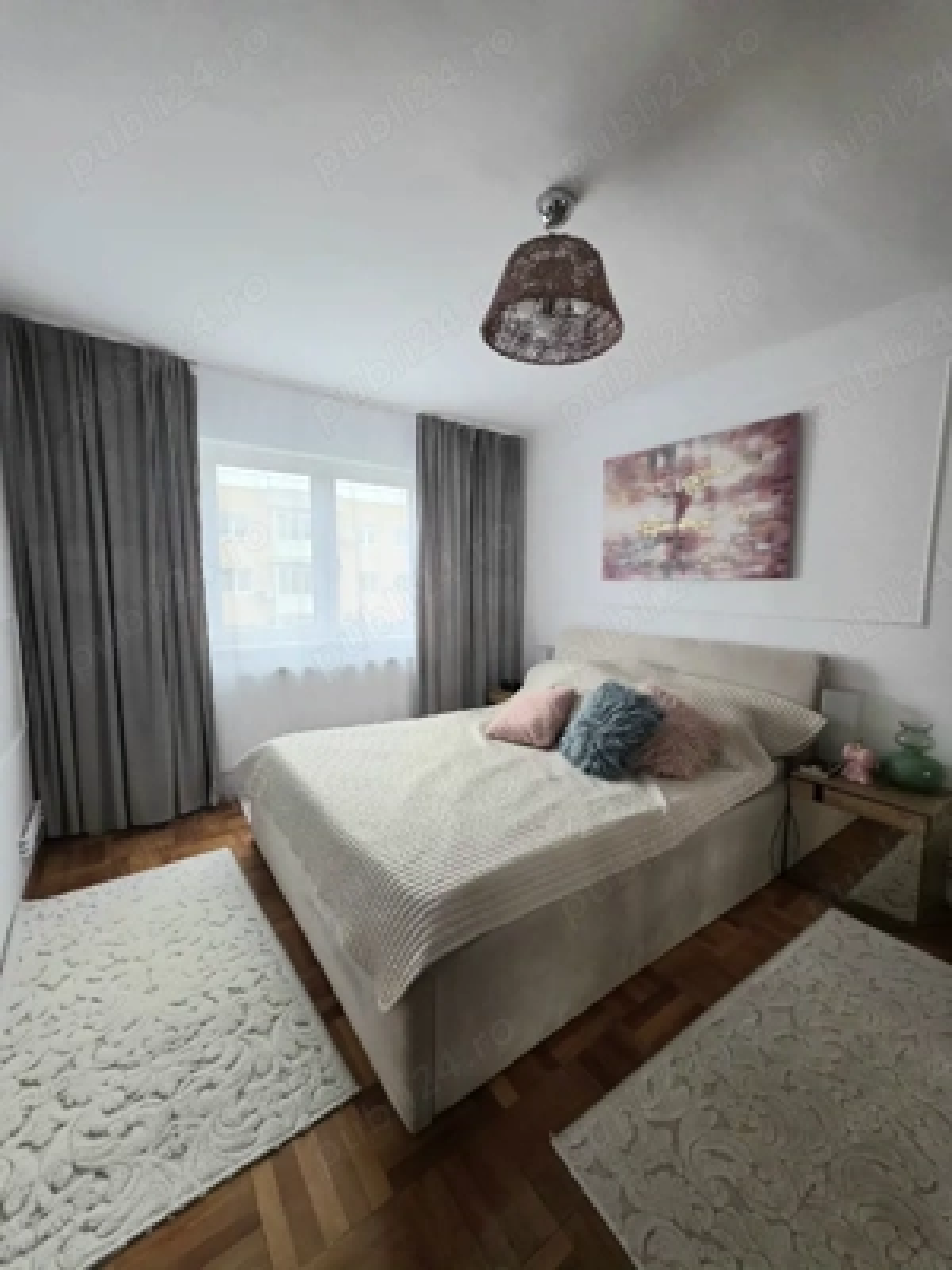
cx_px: 476
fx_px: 477
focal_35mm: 13
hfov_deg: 89.9
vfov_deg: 106.2
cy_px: 635
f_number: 1.9
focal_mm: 2.2
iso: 400
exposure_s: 1/50.3
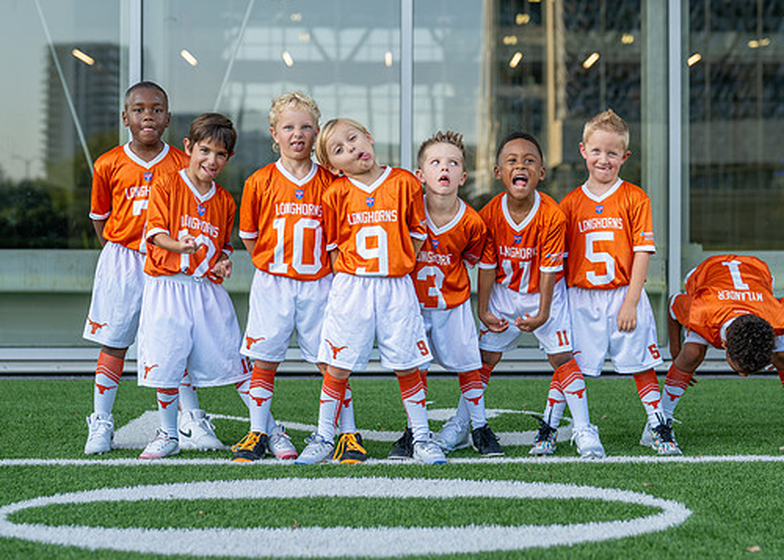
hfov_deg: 27.8
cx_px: 469
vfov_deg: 20.1
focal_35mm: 71
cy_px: 254
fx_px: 1581
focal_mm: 50
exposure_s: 1/400
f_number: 2
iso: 100
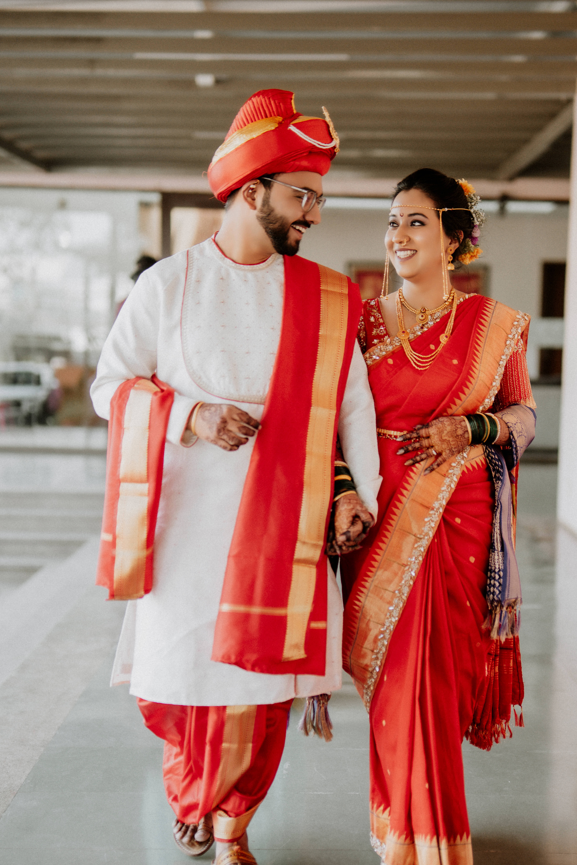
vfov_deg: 33.3
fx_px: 1442
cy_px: 496
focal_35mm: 60
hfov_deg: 22.6
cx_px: 336
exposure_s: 1/250
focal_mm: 50
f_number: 1.4
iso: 250
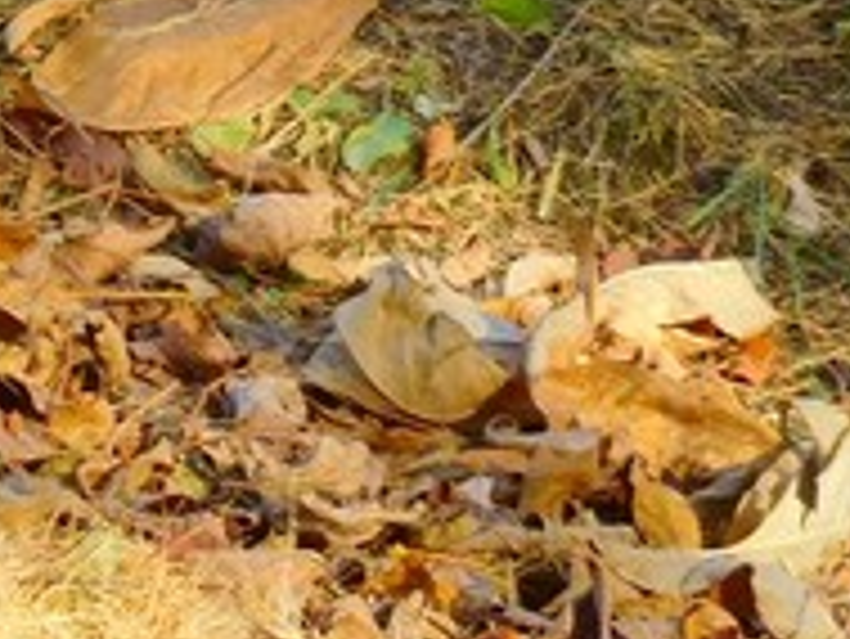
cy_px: 1051
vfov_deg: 6.2
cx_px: -1093
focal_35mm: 238
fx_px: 5848
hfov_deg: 7.8
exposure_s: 1/80
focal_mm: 8.9
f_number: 4.1
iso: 125
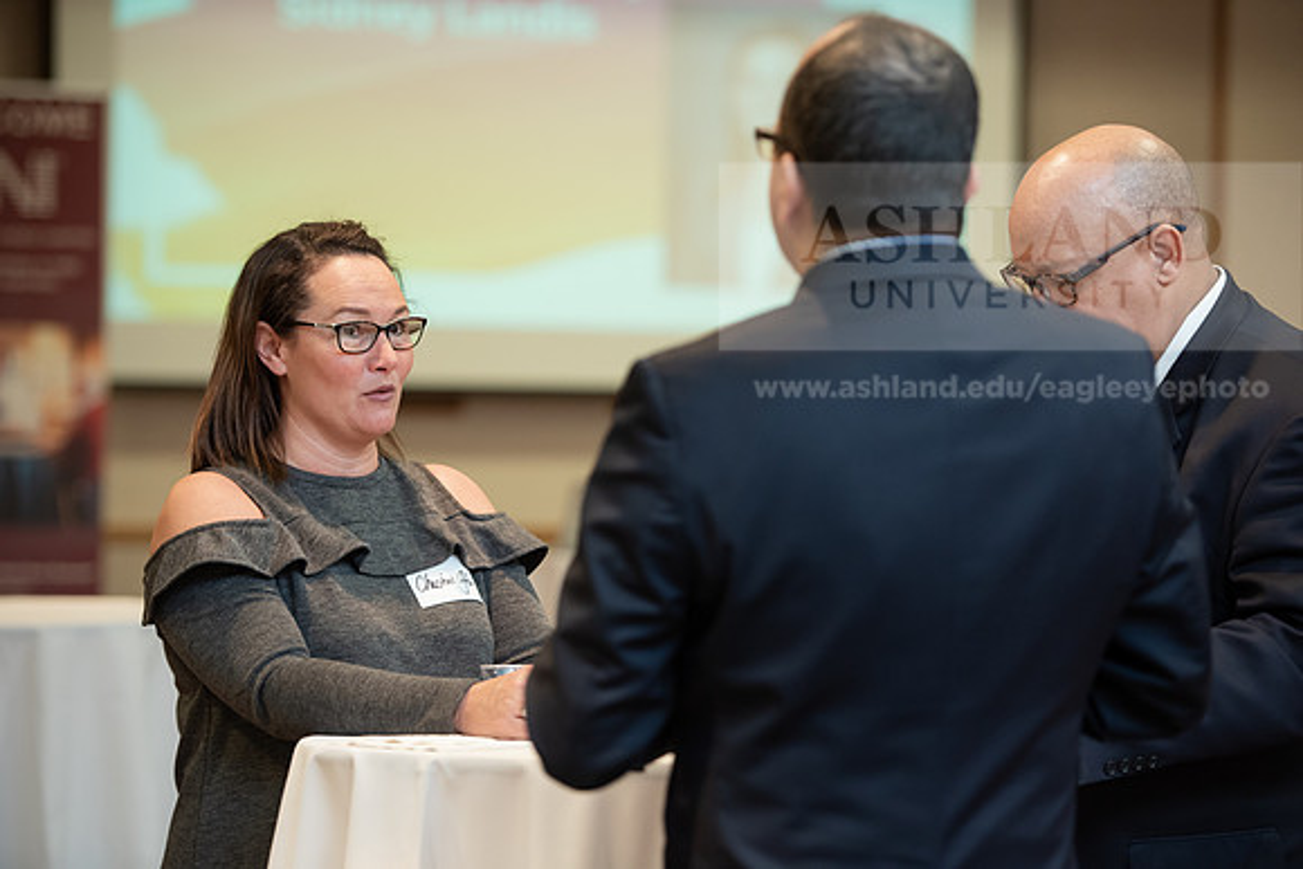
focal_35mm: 116
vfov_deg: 11.8
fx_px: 4199
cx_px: 652
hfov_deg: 17.6
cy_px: 434
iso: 1600
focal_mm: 116
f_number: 3.2
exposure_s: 1/200
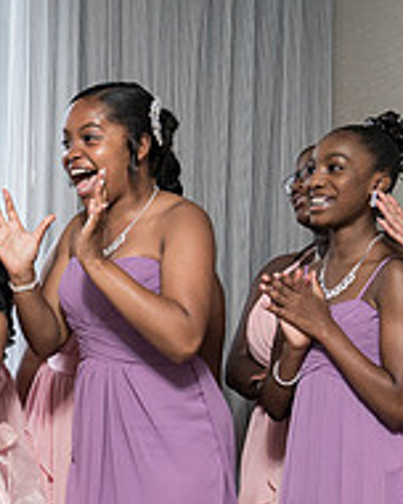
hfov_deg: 17.1
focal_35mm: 86
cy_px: 431
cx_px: -71
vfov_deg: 21.8
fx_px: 1282
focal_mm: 27
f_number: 4
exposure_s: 1/200
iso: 640
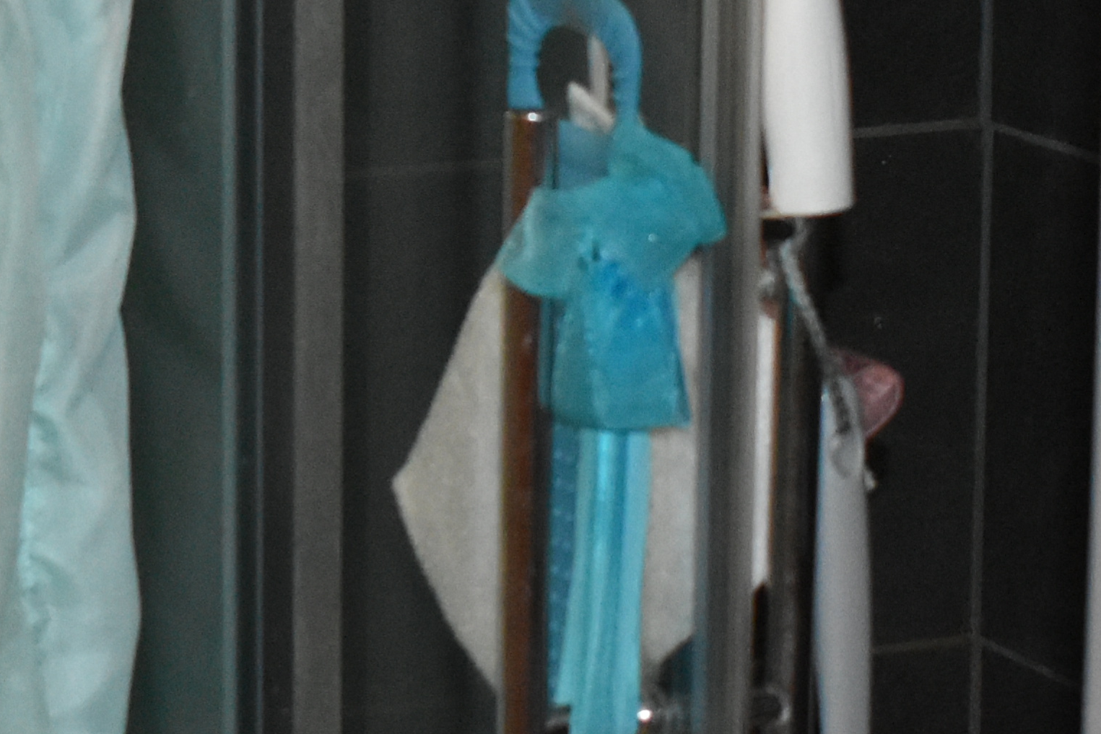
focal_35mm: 177
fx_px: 5413
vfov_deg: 7.8
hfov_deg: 11.5
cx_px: 7
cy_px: 202
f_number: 4.2
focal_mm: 30
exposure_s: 1/200
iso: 2800
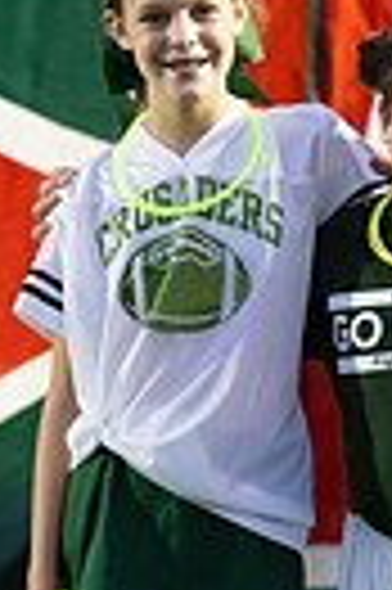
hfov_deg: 2.7
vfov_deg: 4.1
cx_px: 333
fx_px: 8188
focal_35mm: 500
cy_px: 450
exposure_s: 1/640
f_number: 5.6
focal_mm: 145
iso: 10000
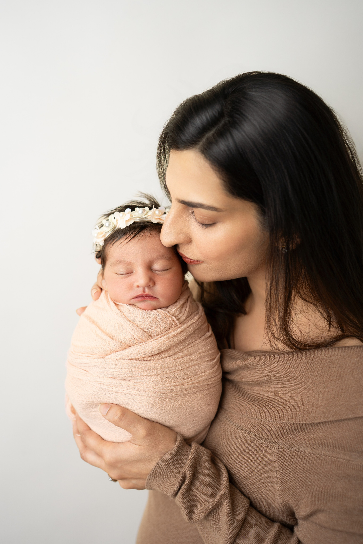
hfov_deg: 37.9
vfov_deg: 54.4
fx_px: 529
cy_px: 272
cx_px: 182
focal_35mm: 35
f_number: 2.5
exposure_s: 1/200
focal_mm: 35
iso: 100
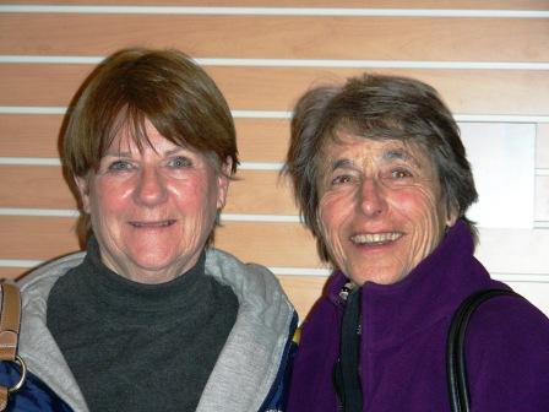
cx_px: 274
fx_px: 2030
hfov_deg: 15.4
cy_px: 206
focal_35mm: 128
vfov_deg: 11.6
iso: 167
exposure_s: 1/120
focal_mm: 21.3
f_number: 3.5
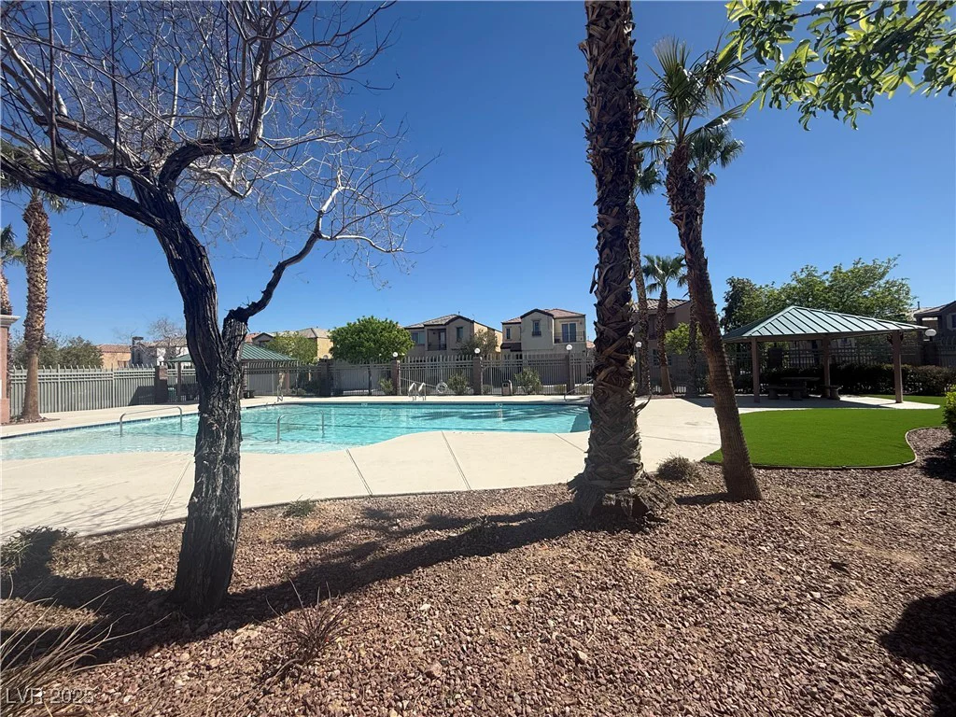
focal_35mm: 14
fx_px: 387
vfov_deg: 85.7
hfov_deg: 102.1
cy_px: 358
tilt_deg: +1.3
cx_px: 478
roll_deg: +1.0
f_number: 2.2
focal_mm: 2.22
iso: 50
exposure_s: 1/2976
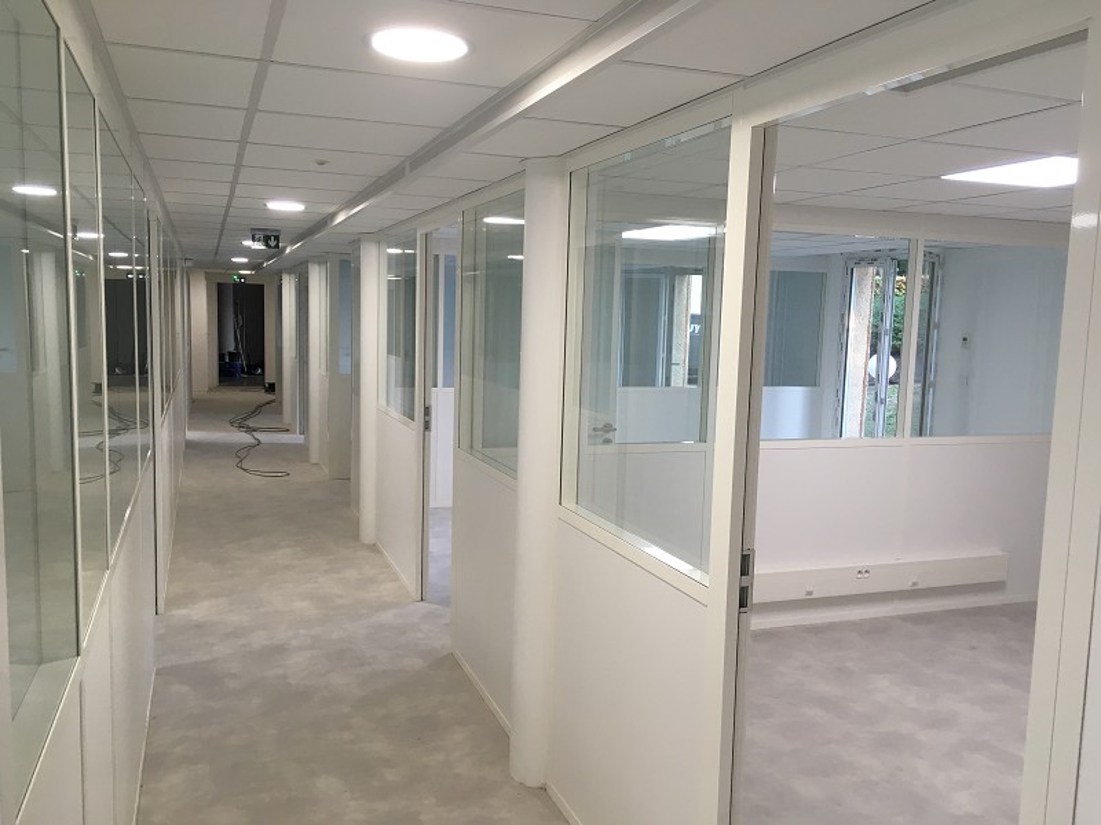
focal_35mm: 29
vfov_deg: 48.2
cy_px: 412
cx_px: 550
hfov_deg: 61.7
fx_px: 922
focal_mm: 4.15
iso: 32
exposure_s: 1/33
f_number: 2.2
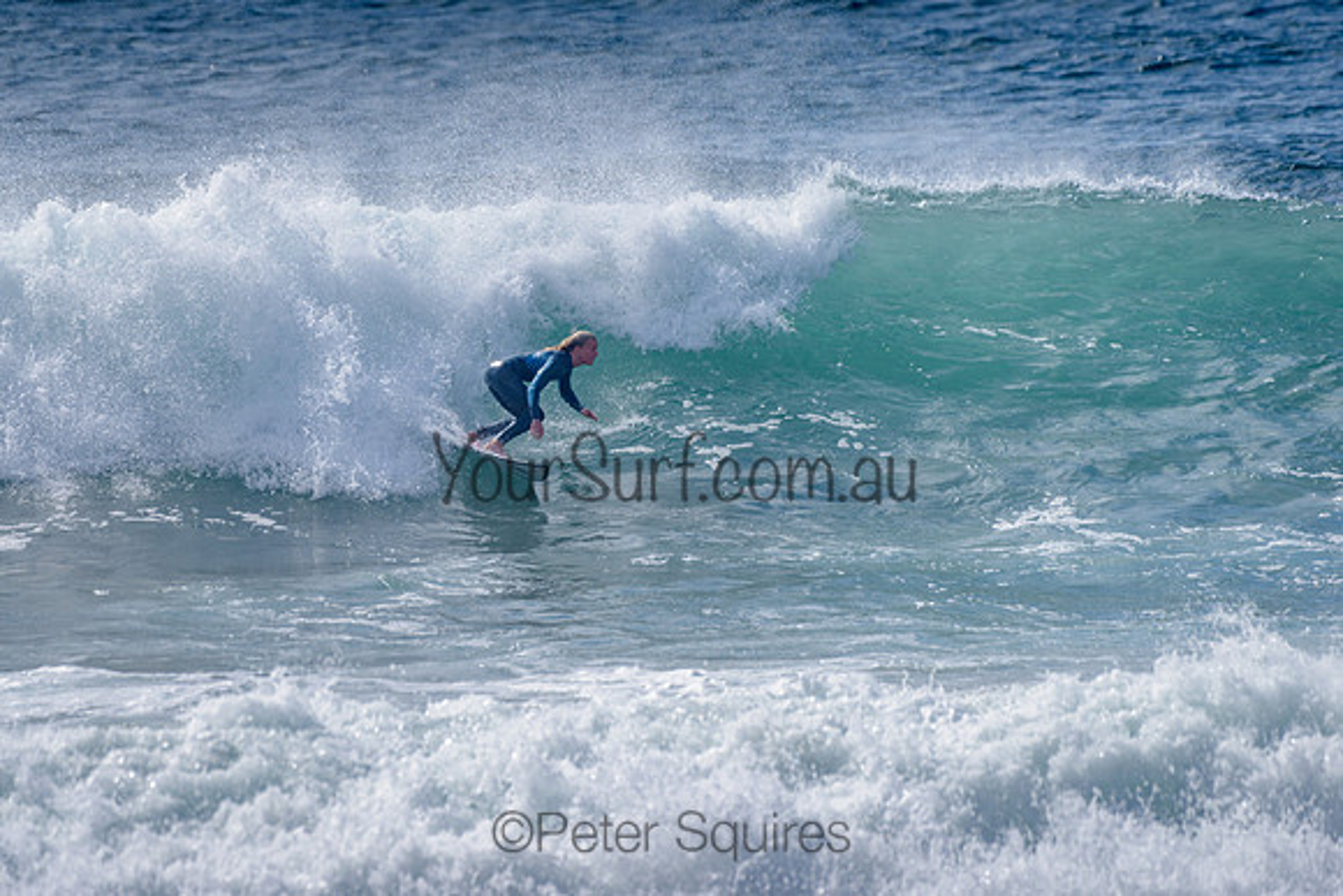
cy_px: 353
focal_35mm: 612
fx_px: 22842
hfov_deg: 3.4
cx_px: 521
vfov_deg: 2.2
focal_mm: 500
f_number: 5.6
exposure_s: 1/2000
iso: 80
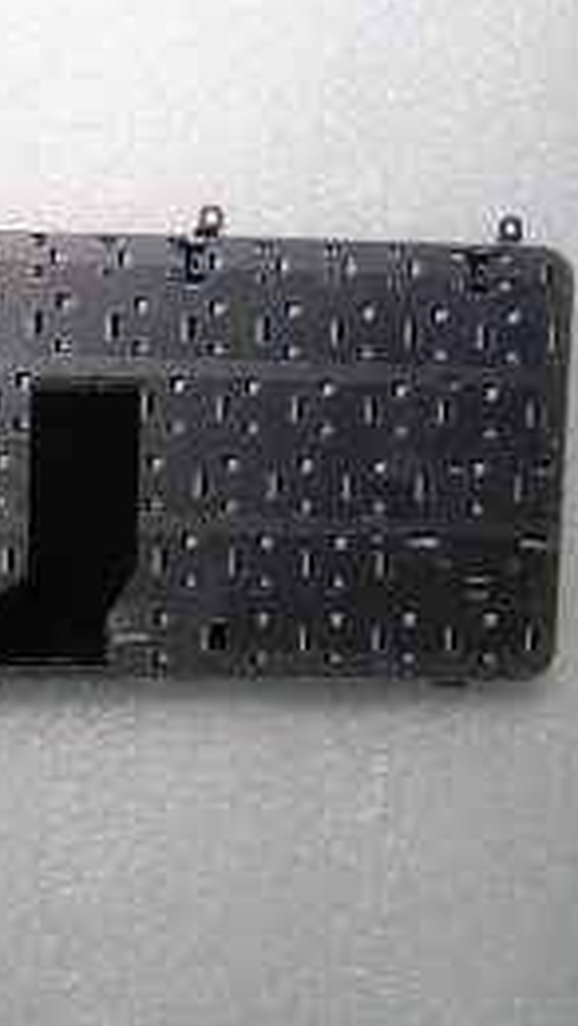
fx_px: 1142
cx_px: -182
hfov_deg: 24.6
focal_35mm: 42
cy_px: 452
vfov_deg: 48.2
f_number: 6.4
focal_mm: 4.4
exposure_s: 1/30
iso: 400
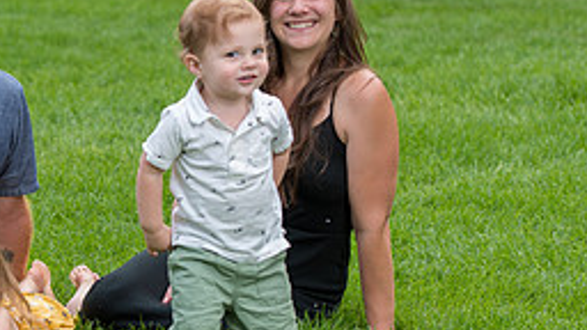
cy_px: 123
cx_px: 23
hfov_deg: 9.8
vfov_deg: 5.6
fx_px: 3393
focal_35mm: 218
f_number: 5
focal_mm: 92
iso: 200
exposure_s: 1/250
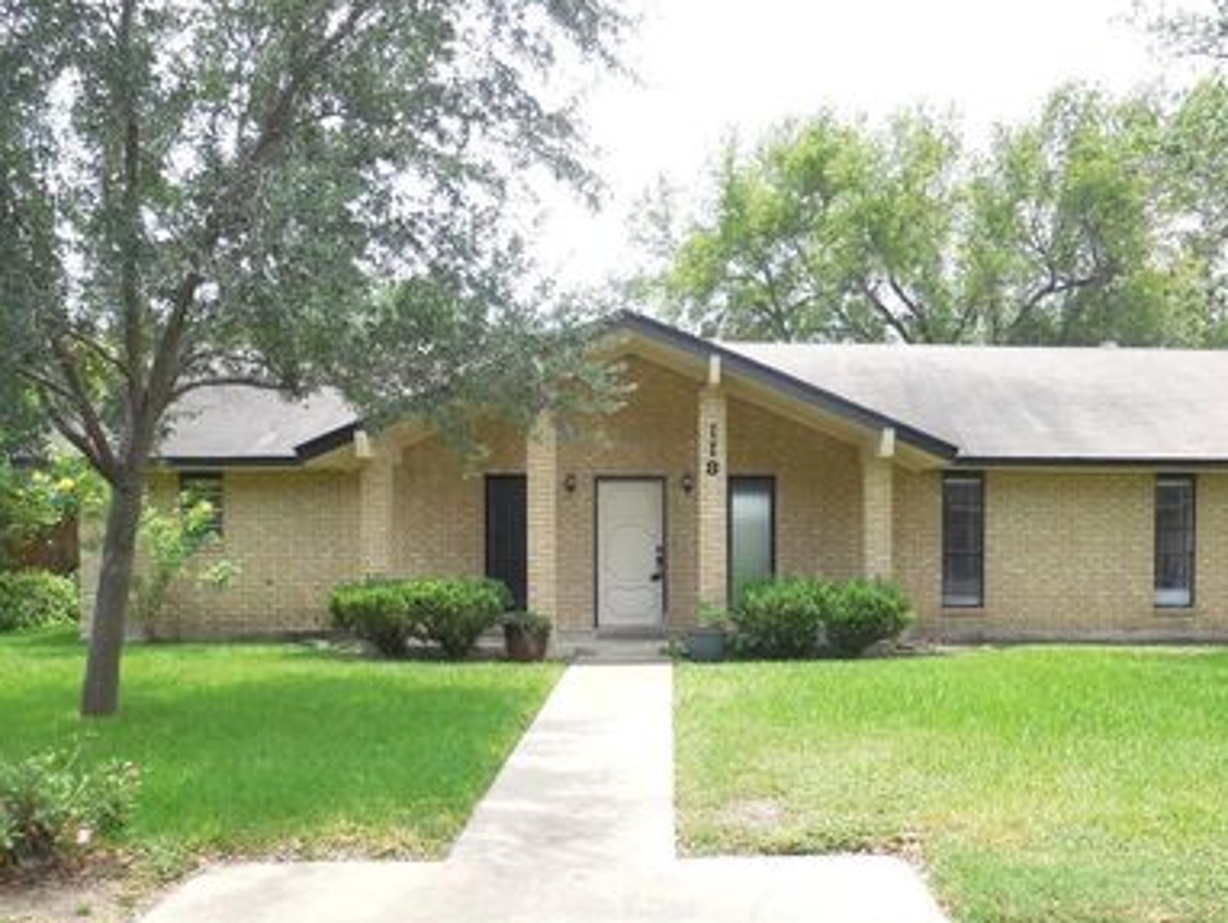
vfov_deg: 41.7
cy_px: 542
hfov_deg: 53.6
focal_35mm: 34
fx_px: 1207
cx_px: 727
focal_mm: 4.6
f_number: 3.5
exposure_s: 1/500
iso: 125
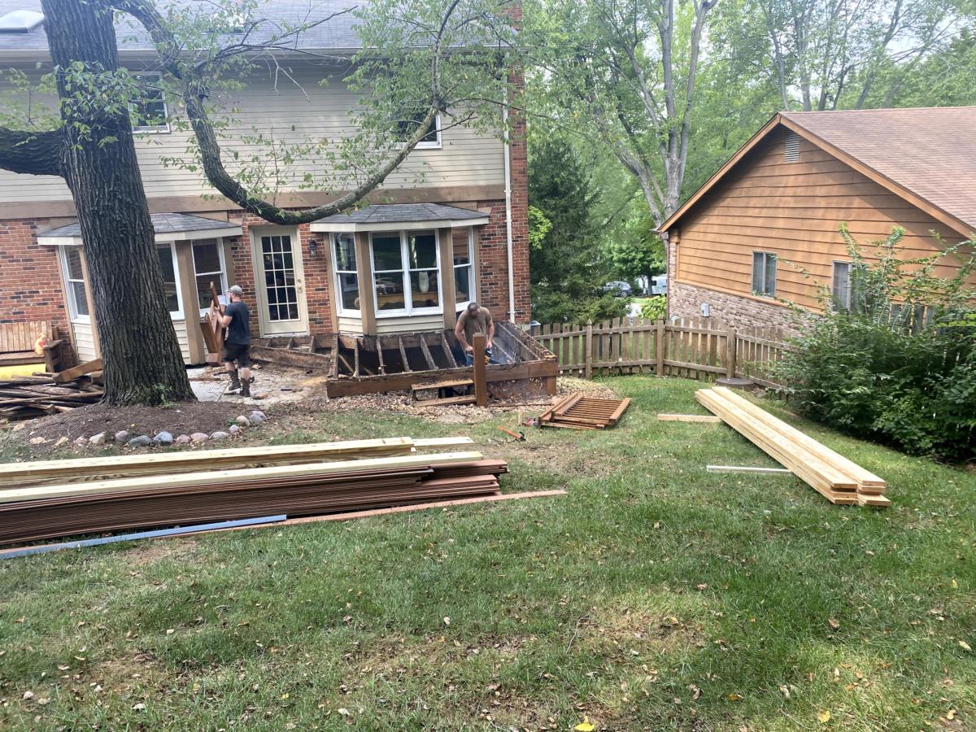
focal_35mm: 26
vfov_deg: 53.1
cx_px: 488
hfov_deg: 67.3
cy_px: 366
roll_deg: +2.2
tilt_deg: -10.9
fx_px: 733
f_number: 1.8
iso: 32
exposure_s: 1/389
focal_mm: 4.25
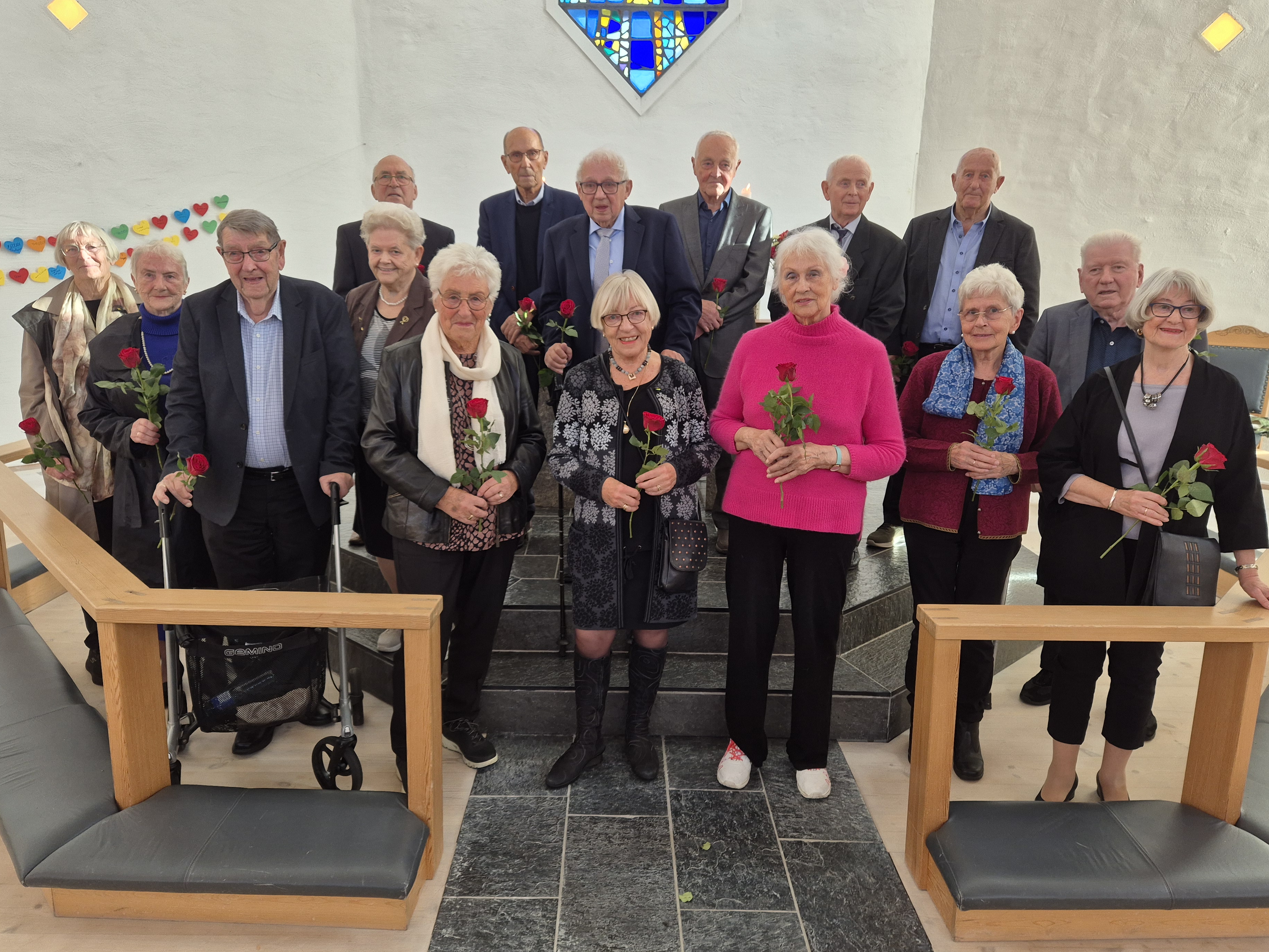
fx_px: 916
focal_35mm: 25
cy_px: 450
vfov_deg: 54.9
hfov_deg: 69.4
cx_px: 619
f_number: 1.8
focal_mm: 5.4
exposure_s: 1/100
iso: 80
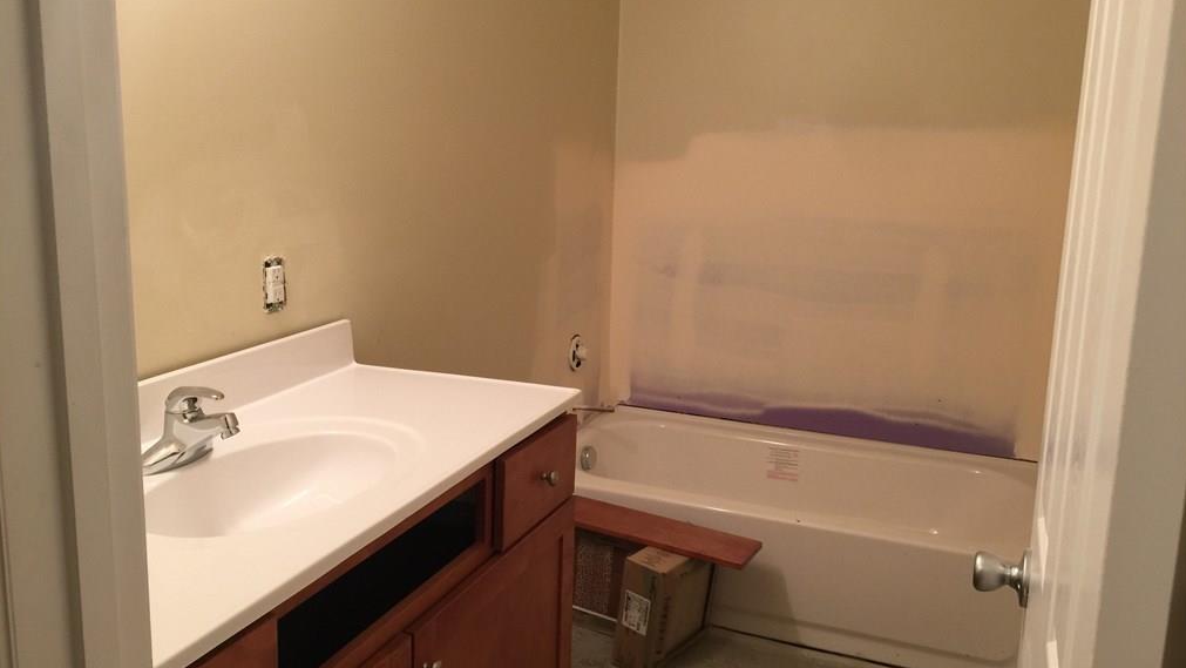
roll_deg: -2.7
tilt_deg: -10.9
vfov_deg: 36.7
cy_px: 311
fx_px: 1006
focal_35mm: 32
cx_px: 591
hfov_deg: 61.0
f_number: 2.2
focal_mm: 4.15
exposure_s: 1/15
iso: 40
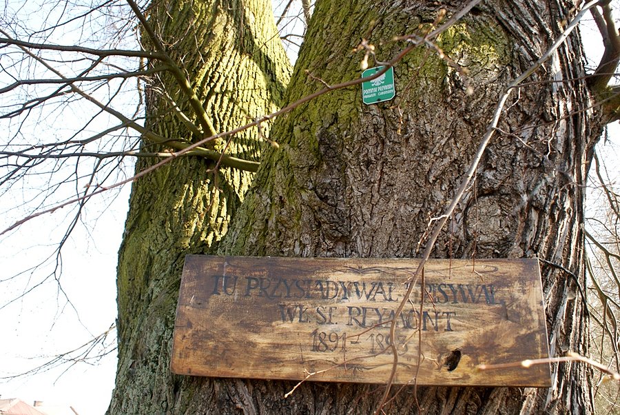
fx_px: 517
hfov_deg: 61.9
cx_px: 310
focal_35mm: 30
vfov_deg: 43.7
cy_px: 208
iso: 100
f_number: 7.1
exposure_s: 1/60
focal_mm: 20
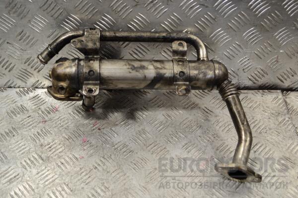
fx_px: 323
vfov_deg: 34.2
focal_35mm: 39
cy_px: 99
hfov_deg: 49.6
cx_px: 149
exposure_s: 1/30
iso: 125
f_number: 4.2
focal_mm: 26
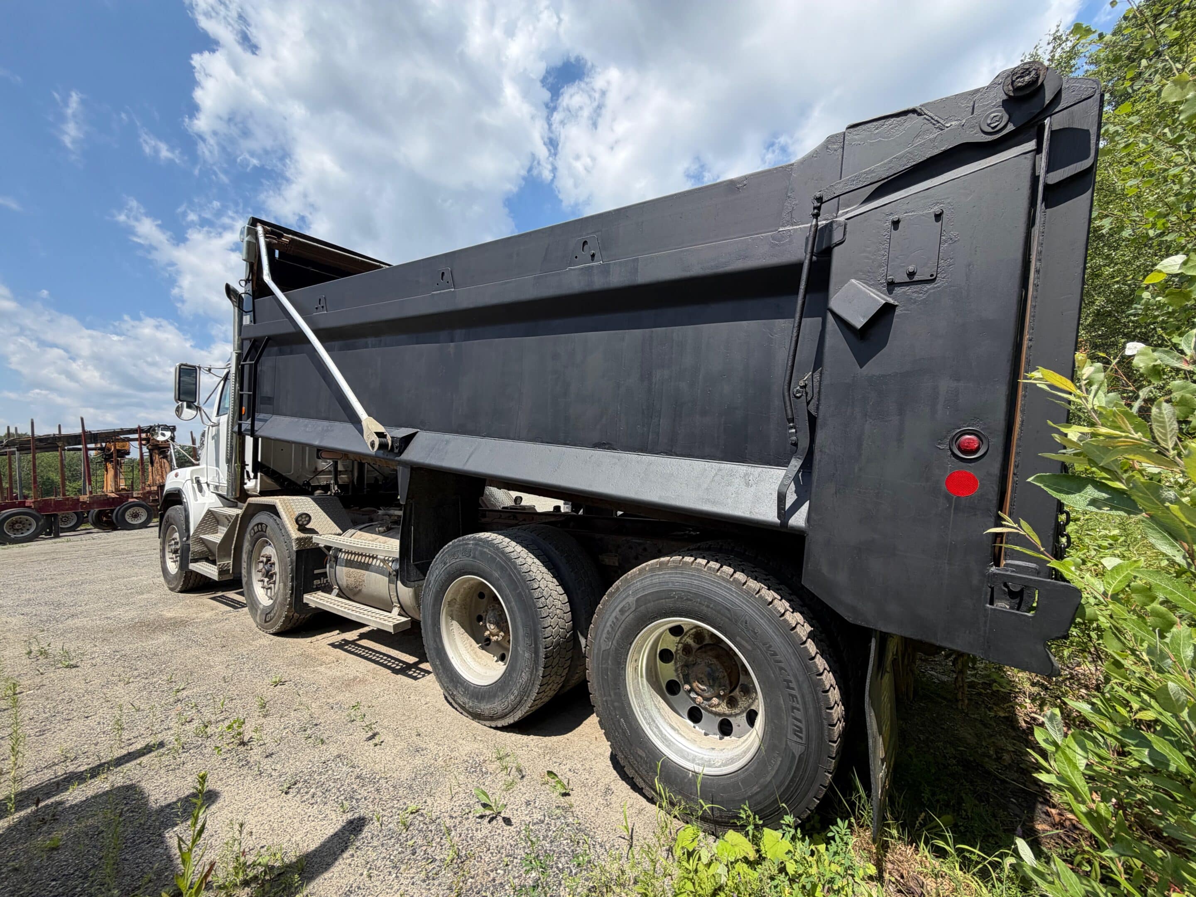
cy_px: 448
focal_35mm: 14
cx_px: 598
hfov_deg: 102.1
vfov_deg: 85.7
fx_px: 484
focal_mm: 2.22
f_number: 2.2
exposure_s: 1/770
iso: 25
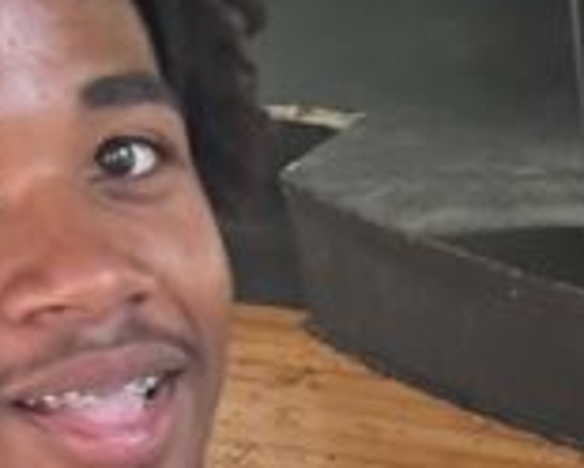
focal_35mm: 148
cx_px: 1119
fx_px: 2558
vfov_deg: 8.3
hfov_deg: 11.8
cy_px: 1525
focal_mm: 2.69
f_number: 1.9
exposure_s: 1/60
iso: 125
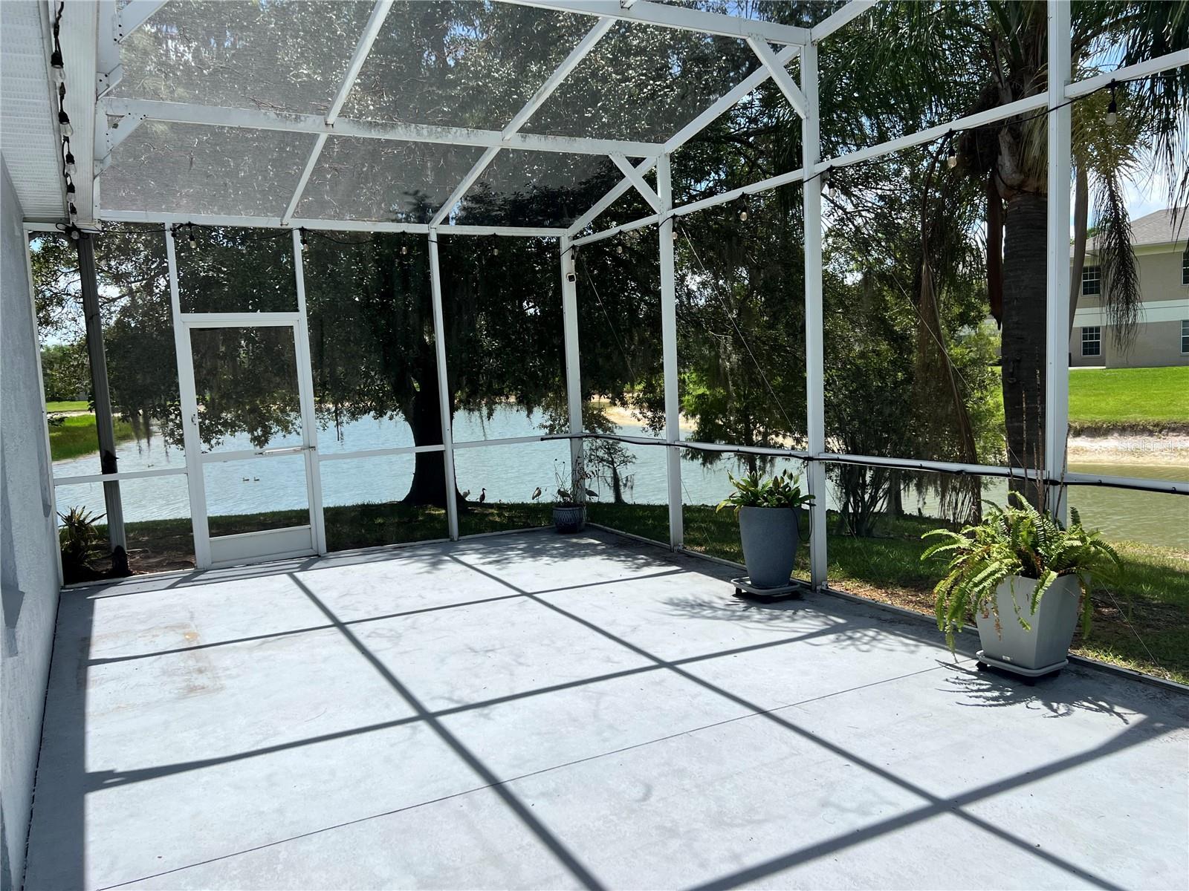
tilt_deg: -6.1
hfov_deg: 67.3
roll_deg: +2.2
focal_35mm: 26
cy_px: 446
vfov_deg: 53.1
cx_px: 594
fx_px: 893
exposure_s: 1/2571
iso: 50
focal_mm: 5.7
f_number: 1.5
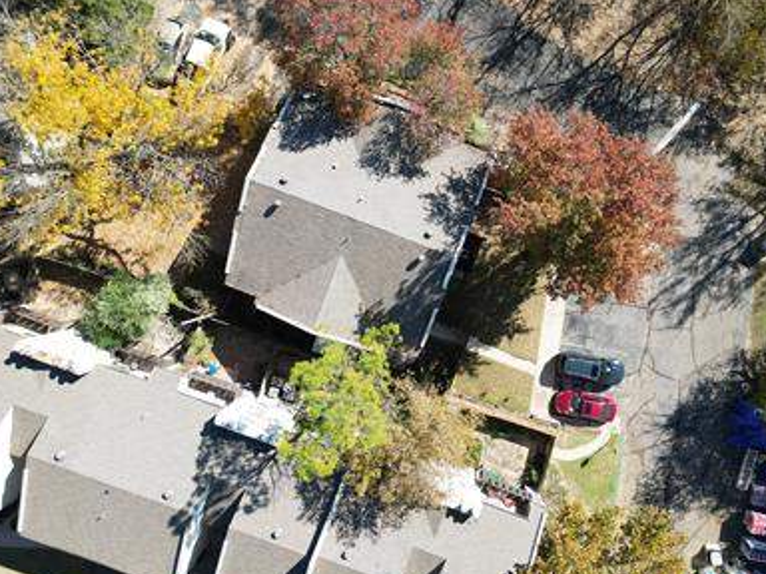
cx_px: 465
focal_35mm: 30
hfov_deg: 59.4
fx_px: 664
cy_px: 259
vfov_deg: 46.7
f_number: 1.7
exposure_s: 1/1500
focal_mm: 6.72
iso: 140
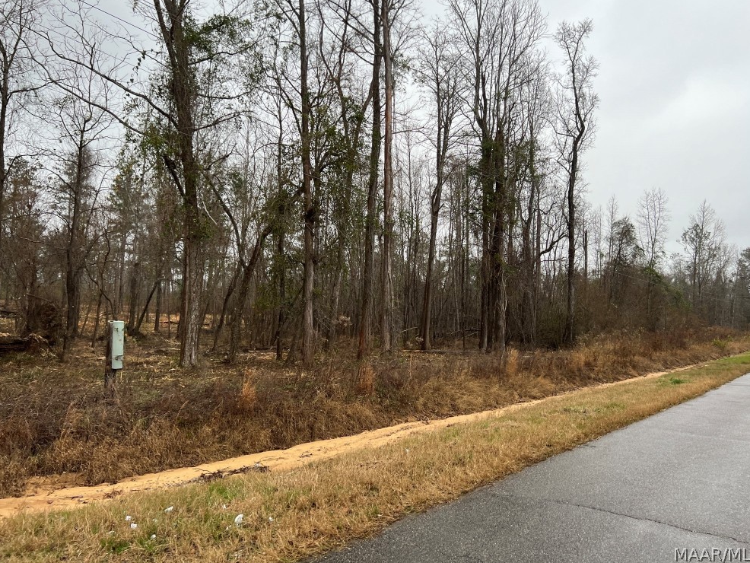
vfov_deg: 51.4
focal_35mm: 27
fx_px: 585
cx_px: 376
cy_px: 275
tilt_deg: +4.0
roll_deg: -2.7
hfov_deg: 65.3
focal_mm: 5.7
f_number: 1.5
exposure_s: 1/709
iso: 50
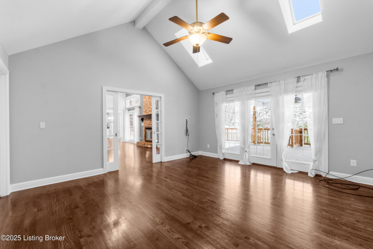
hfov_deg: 97.6
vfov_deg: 74.6
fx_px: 163
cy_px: 124
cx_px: 186
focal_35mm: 16
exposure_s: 1/1.67
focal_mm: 10.5
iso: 400
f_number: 10
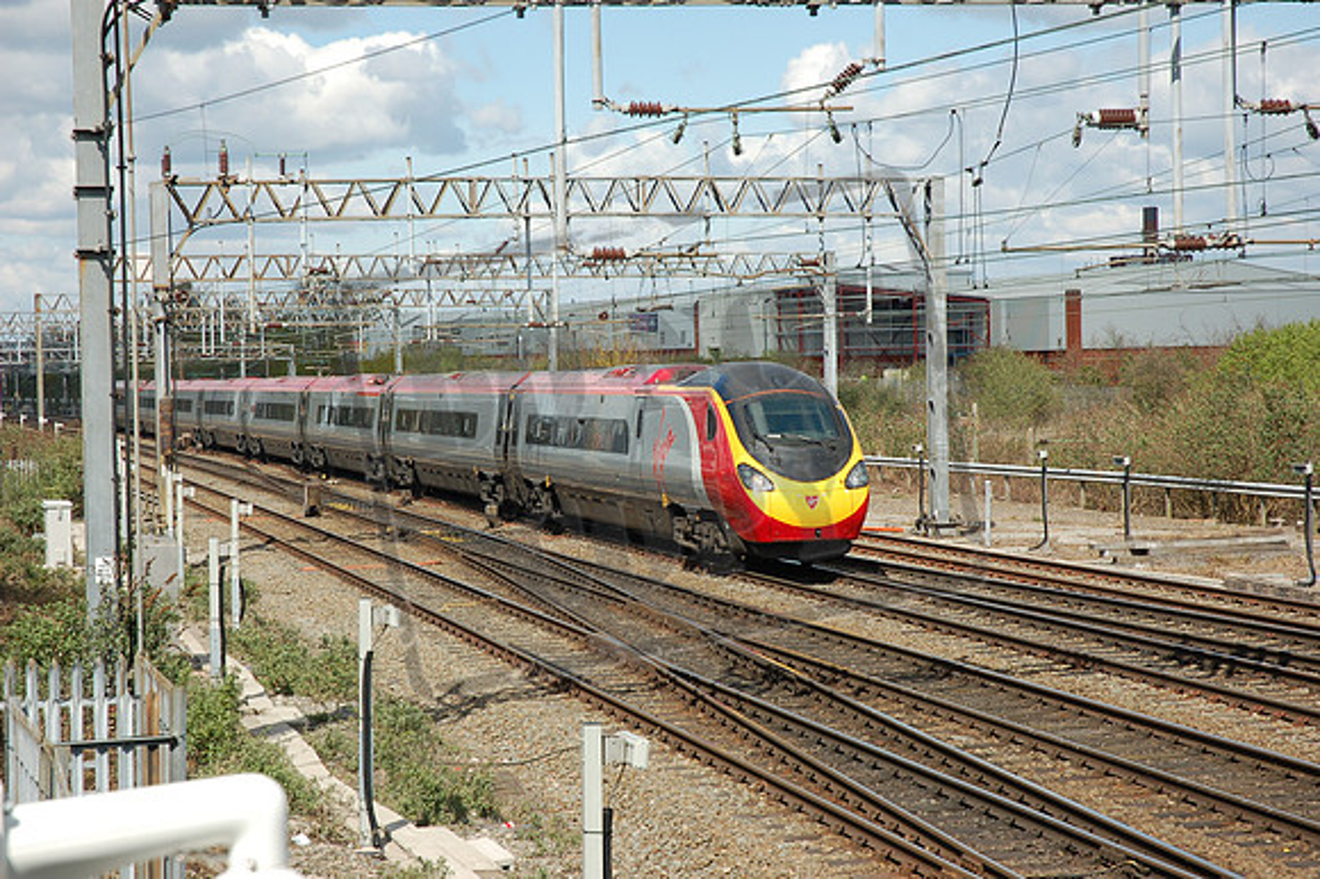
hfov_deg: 24.2
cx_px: 660
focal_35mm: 84
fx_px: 3078
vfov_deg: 16.2
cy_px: 440
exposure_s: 1/640
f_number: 6.3
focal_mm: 56
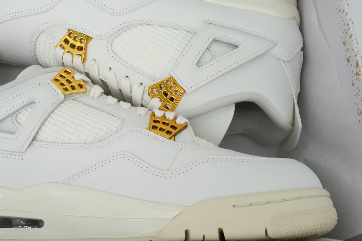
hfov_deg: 46.1
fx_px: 419
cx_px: 123
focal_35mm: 42
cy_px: 104
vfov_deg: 32.1
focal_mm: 31.5
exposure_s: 1/100
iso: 400
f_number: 13
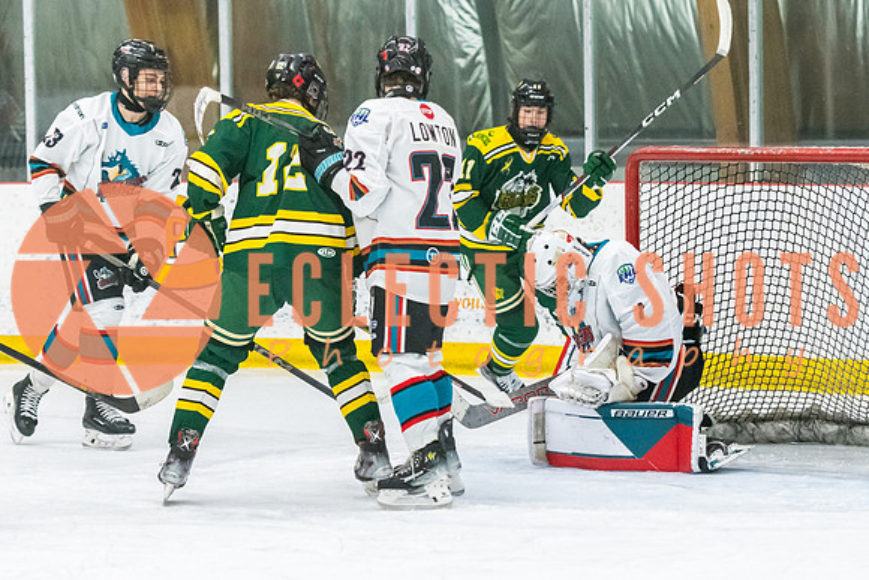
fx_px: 4721
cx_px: 565
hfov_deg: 10.5
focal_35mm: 196
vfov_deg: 7.0
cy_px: 313
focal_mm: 110
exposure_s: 1/800
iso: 4000
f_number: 2.8
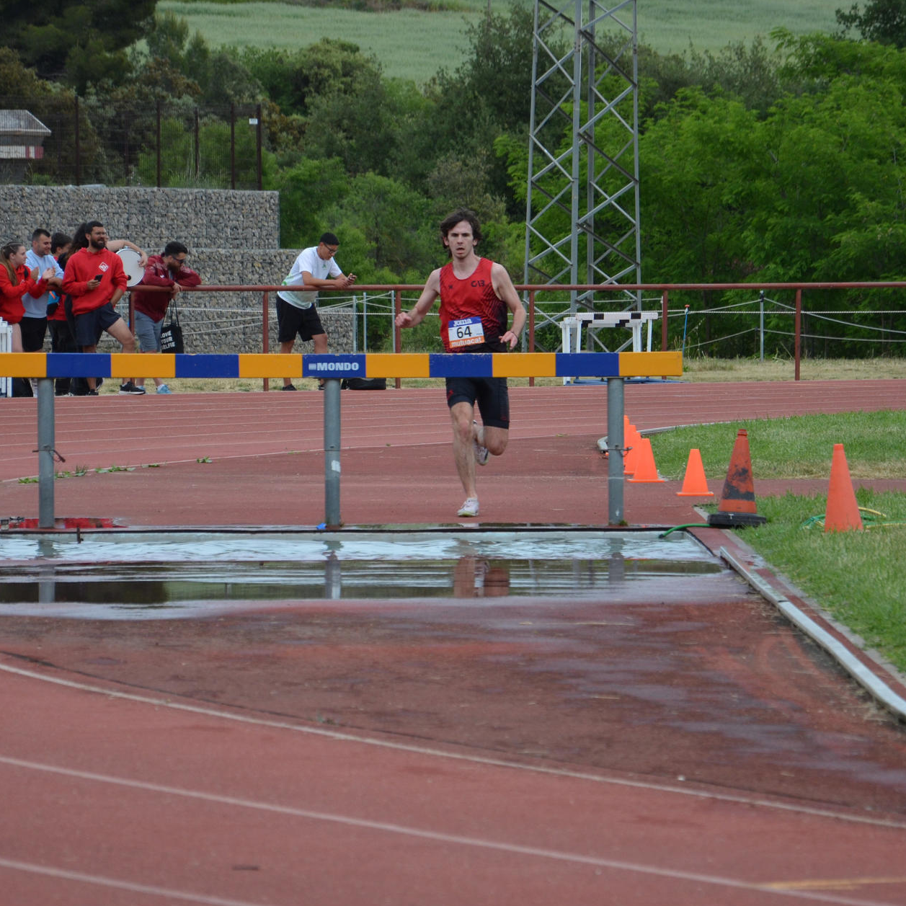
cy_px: 470
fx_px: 6446
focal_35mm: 218
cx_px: 448
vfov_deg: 8.0
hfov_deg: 8.0
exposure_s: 1/1000
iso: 560
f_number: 5.6
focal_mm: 105
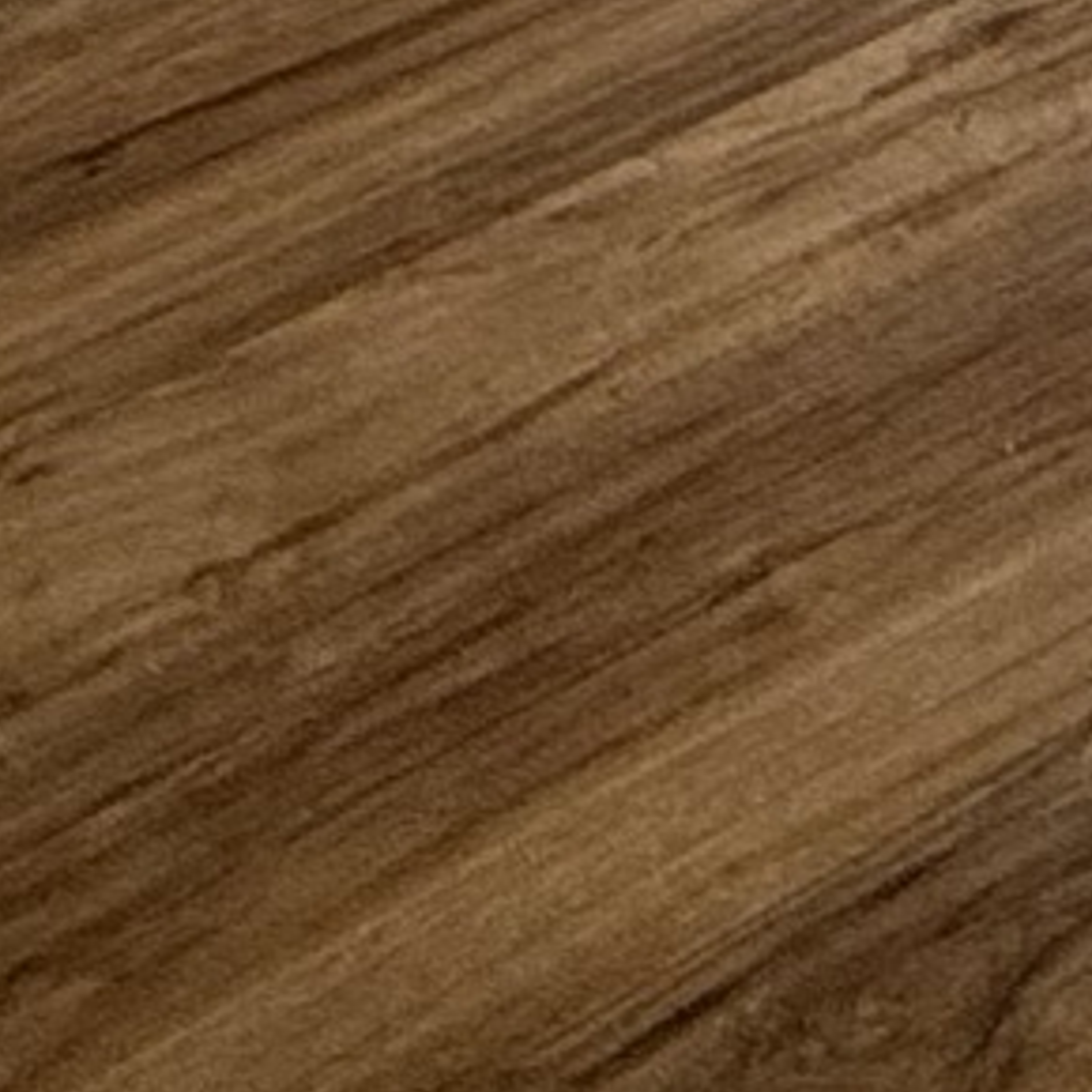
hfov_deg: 12.0
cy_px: -2387
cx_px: 2146
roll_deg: -0.1
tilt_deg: -7.5
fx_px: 4675
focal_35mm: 131
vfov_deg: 9.6
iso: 160
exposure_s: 1/99
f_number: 2.2
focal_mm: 2.22
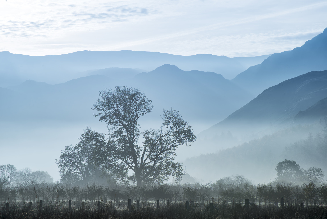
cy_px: 110
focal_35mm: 195
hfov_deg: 10.5
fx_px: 1772
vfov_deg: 7.0
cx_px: 164
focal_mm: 195
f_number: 16
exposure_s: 1/160
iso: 100
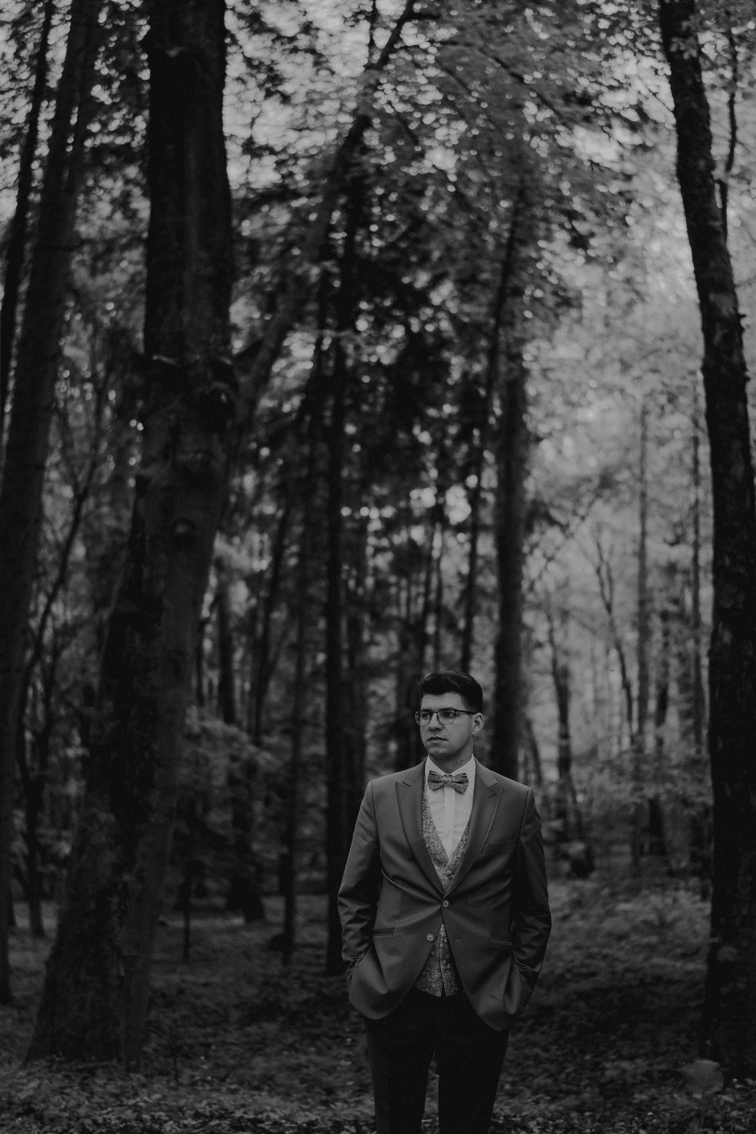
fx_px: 1102
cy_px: 567
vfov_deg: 54.4
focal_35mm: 35
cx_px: 378
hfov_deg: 37.9
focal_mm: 35
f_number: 1.4
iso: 640
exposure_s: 1/640
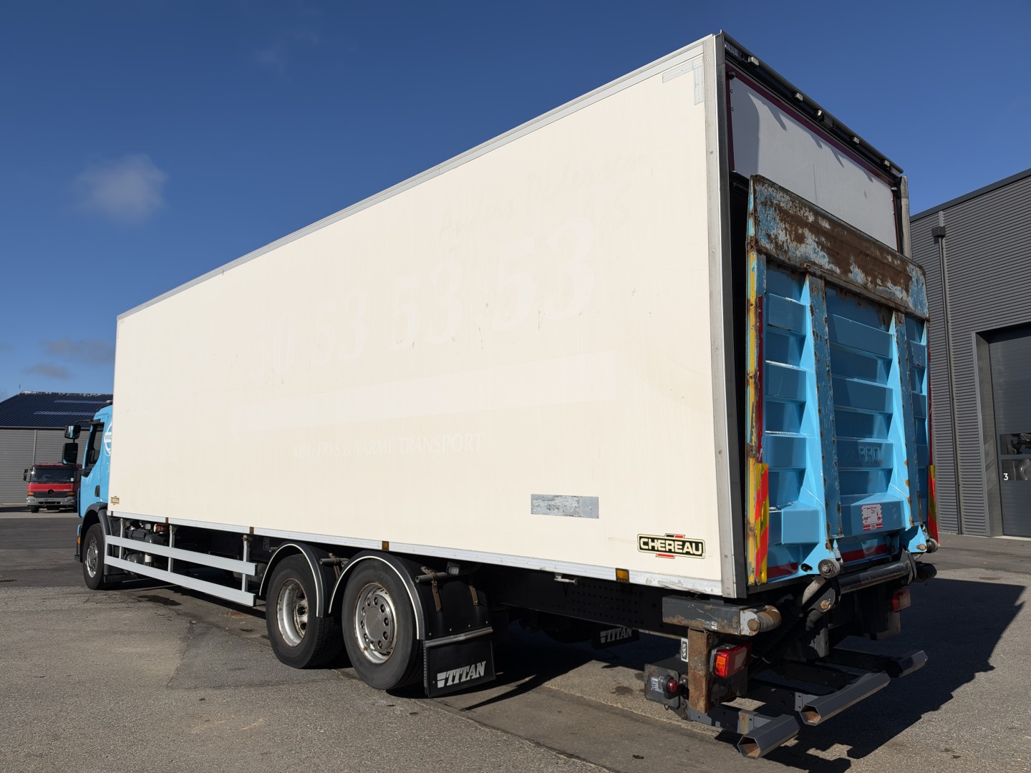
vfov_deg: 56.8
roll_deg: +0.0
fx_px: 715
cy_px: 386
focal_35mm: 24
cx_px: 516
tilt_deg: +7.3
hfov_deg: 71.6
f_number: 1.8
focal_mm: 6.93
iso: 80
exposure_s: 1/16129
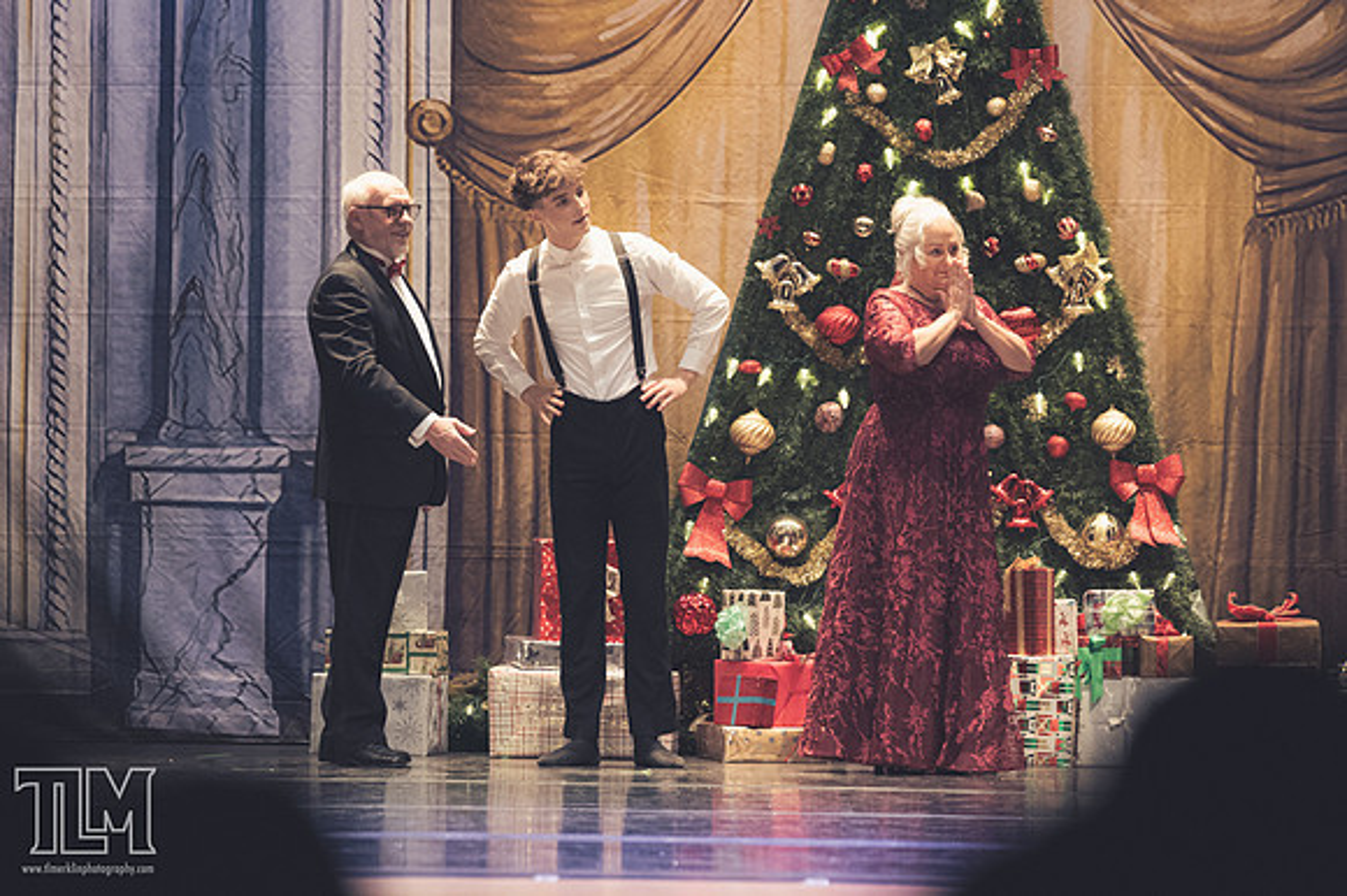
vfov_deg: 4.6
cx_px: 674
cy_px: 448
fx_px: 11218
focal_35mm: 300
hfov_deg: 6.9
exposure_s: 1/320
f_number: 2.8
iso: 2200
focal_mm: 200
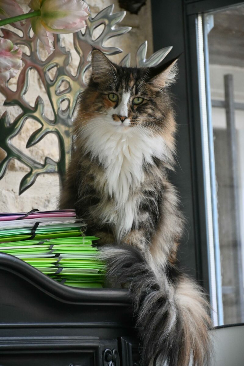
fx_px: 2135
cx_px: 122
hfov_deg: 6.5
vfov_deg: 9.8
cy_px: 183
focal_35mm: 210
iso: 3200
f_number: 5.6
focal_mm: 140
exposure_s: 1/200
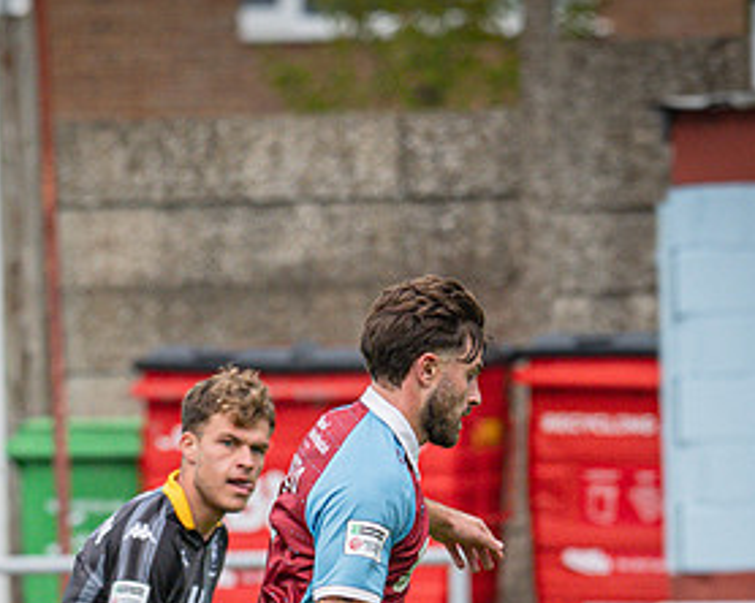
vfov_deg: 1.0
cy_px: 542
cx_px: -28
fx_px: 33874
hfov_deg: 1.3
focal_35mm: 1517
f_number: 6.3
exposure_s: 1/1600
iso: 640
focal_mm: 400
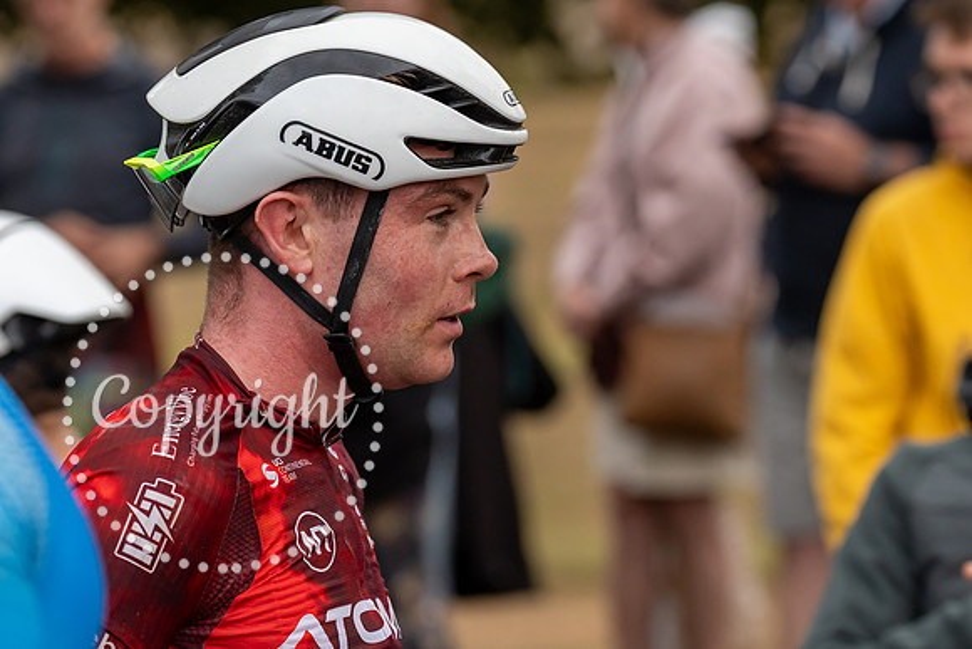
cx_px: 418
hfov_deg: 8.5
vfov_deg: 5.7
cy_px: 294
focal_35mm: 241
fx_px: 6518
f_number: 3.5
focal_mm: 130
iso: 1000
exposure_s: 1/1000
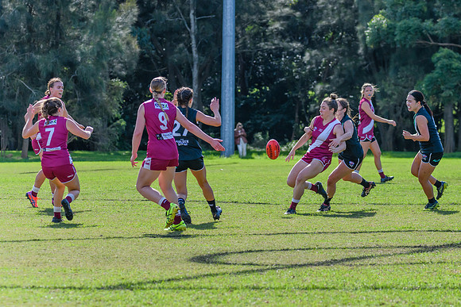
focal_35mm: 233
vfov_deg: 5.9
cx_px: 311
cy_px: 141
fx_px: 2978
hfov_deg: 8.8
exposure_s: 1/1250
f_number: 7.1
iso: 800
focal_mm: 170
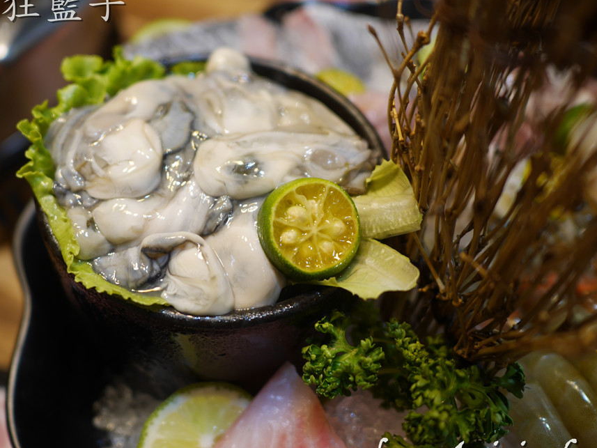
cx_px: 254
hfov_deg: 52.4
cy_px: 225
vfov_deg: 40.7
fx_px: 604
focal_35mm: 35
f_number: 1.7
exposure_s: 1/60
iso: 250
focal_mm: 15
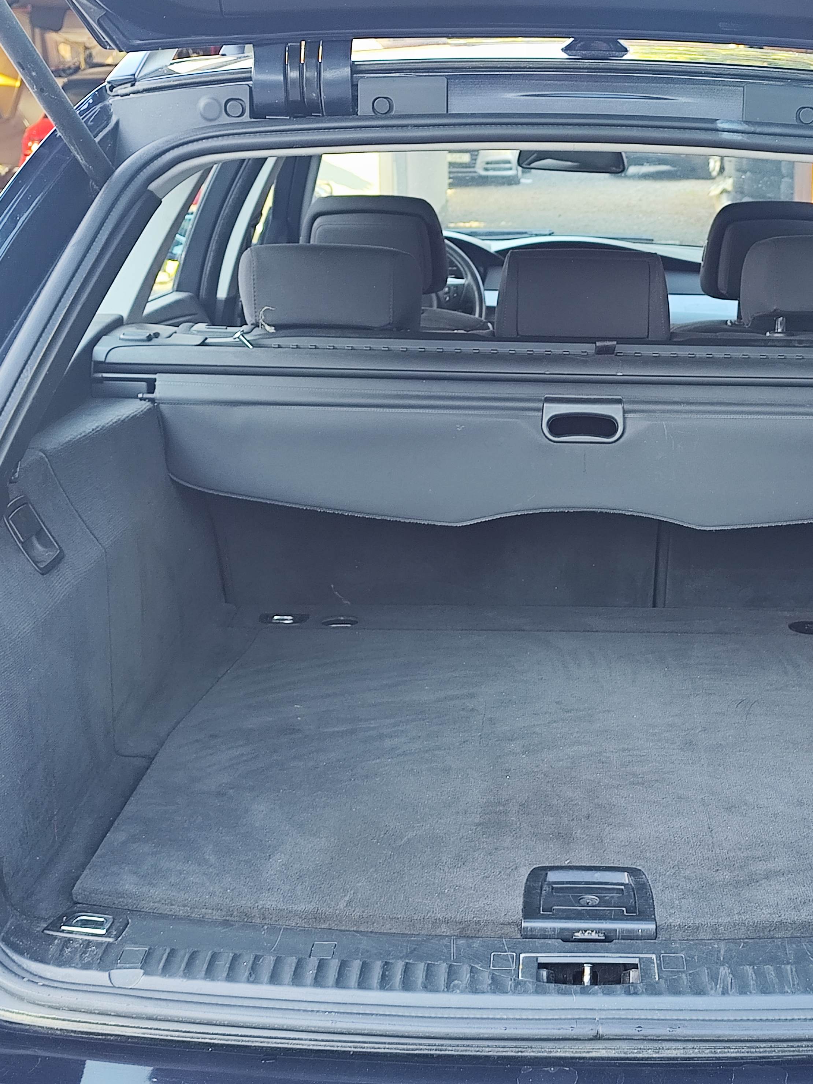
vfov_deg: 37.5
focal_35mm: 51
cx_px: 601
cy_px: 555
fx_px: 1597
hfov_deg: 28.2
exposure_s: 1/100
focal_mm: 6.19
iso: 250
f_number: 1.65
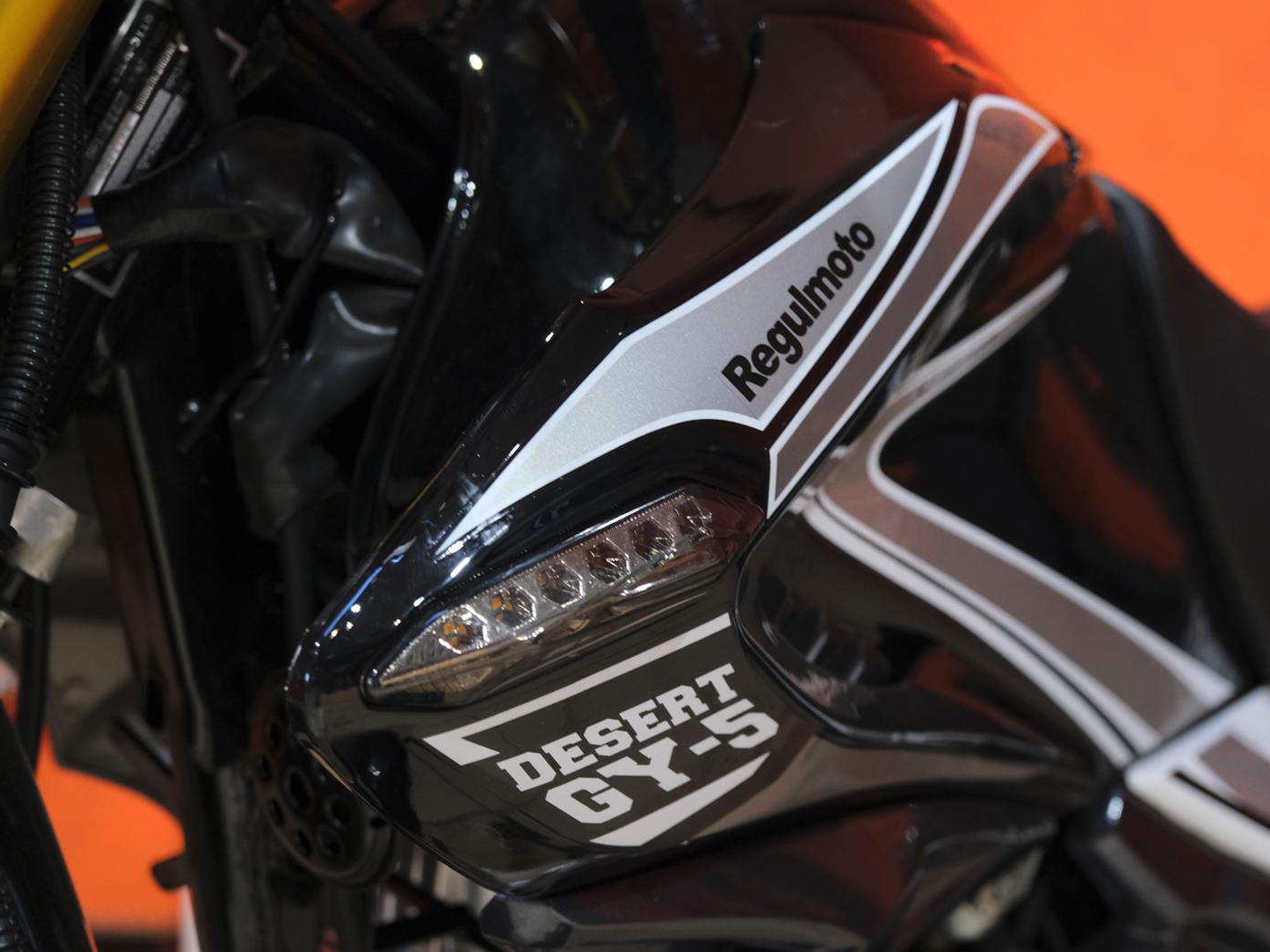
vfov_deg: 21.6
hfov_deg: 28.5
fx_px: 2495
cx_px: 712
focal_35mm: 68
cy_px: 470
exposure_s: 1/100
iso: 1600
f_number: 4
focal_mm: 41.1
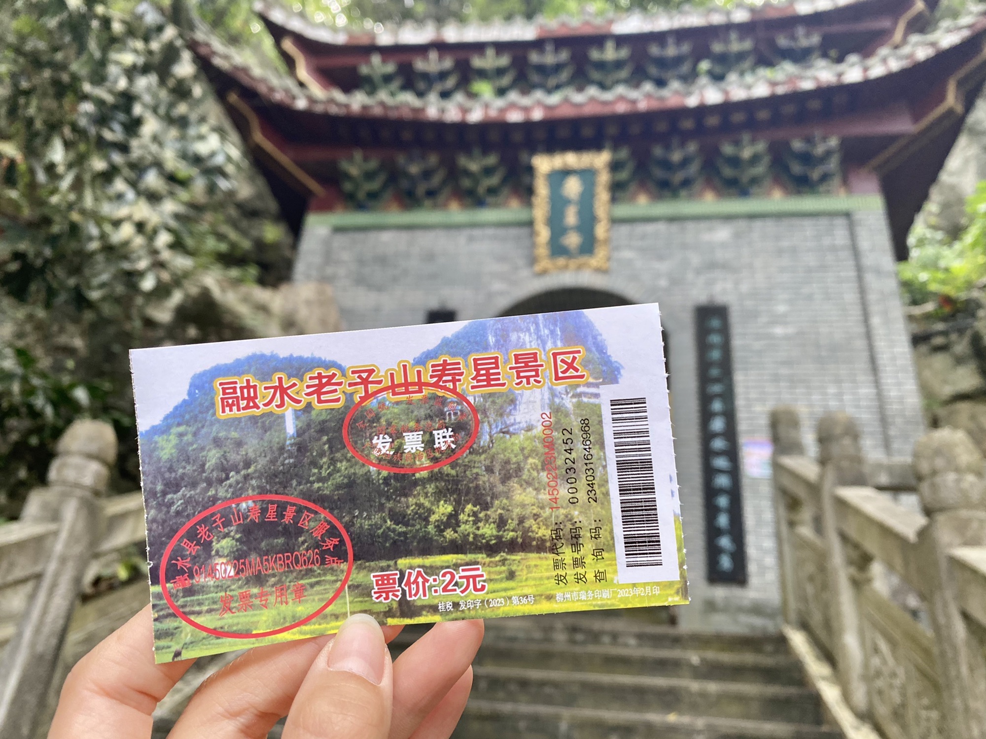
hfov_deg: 67.3
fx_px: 741
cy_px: 370
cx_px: 493
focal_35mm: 26
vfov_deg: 53.1
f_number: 1.8
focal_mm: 4.25
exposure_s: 1/121
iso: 125
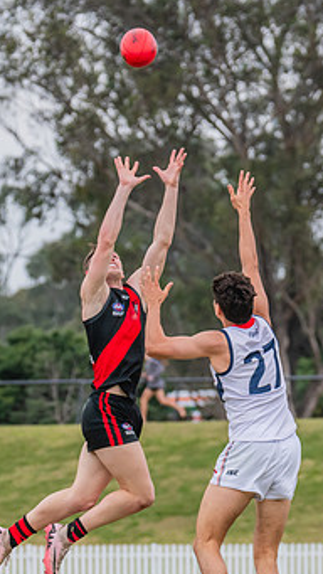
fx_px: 8749
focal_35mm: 575
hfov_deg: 2.1
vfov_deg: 3.8
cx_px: 116
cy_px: 391
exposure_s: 1/1250
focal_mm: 250
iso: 800
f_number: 8
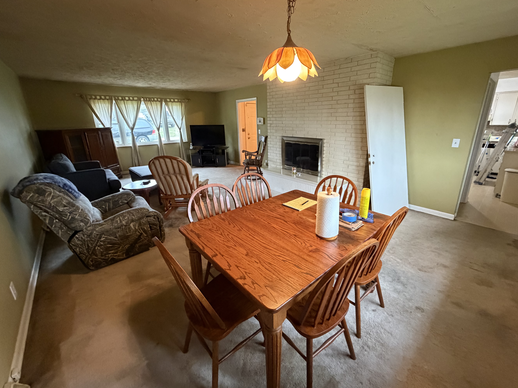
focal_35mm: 15
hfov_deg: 98.1
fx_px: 224
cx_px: 272
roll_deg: +1.3
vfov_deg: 81.7
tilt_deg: -14.5
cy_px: 184
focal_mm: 2.22
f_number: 2.2
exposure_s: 1/60
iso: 1000
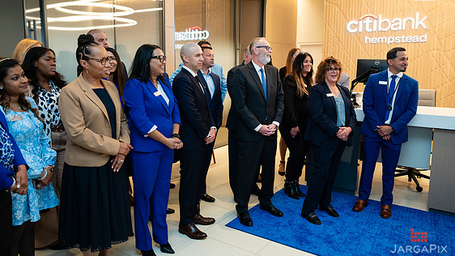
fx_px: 350
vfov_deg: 40.1
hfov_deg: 66.0
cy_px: 112
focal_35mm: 29
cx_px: 236
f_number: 3.2
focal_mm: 26.5
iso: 500
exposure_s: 1/200
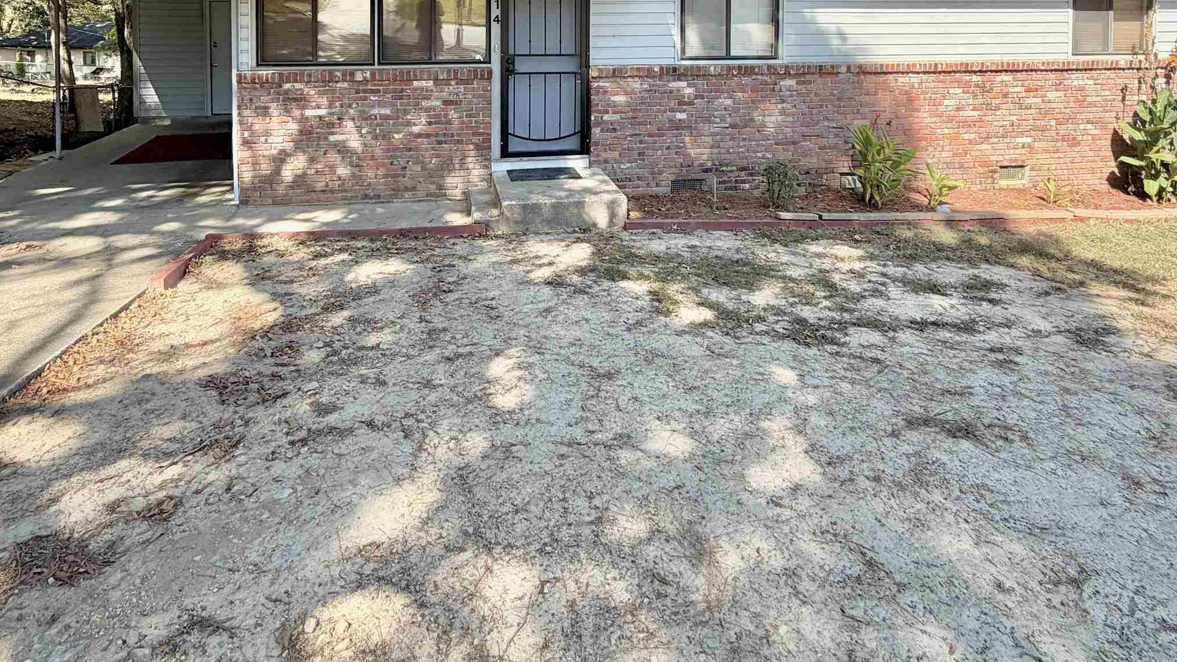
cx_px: 547
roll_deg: +0.3
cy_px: 23
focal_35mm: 23
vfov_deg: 43.5
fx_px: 718
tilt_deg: -0.8
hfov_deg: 78.6
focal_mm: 2.22
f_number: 2.2
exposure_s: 1/502
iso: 50
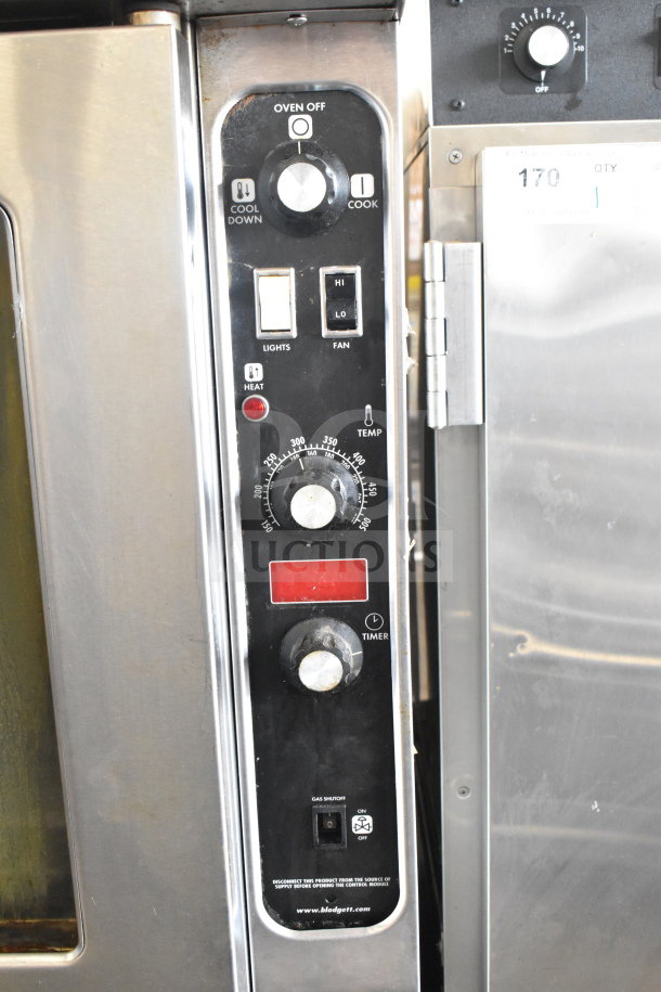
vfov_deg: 51.3
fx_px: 1033
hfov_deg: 35.5
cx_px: 330
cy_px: 496
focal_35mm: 38
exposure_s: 1/125
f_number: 5.6
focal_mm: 25
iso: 6400
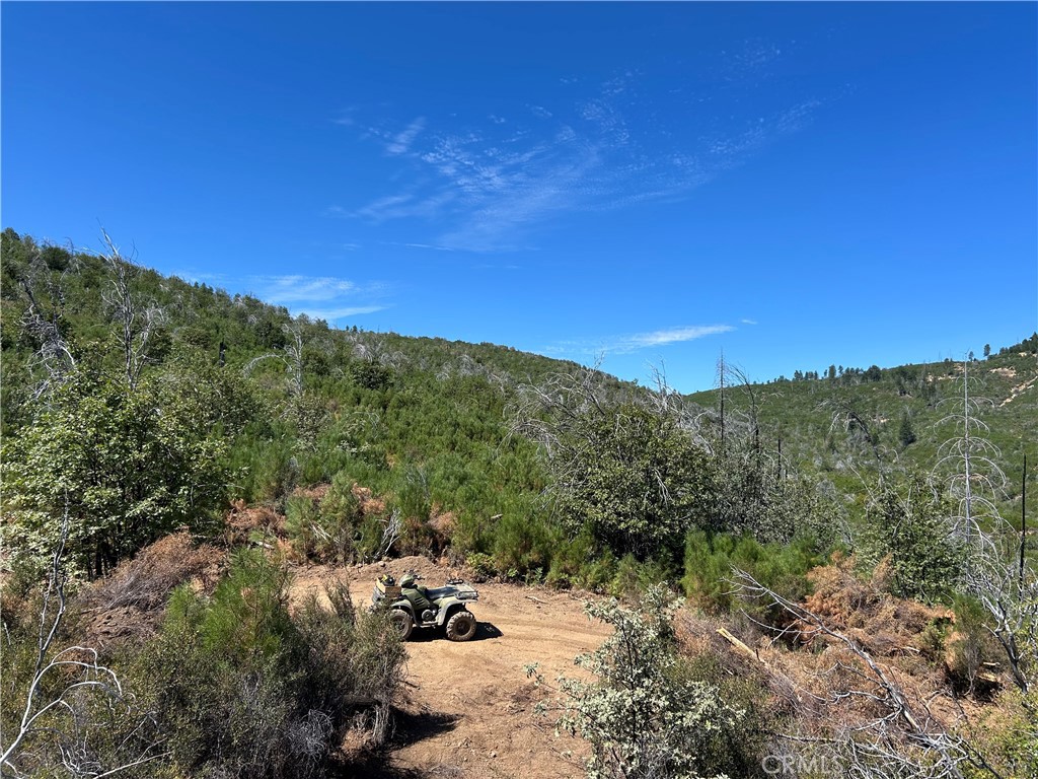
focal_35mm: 26
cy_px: 390
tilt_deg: +4.6
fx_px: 780
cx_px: 519
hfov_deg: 67.3
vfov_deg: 53.1
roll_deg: -0.7
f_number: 1.5
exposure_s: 1/3257
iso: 50
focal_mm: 5.7
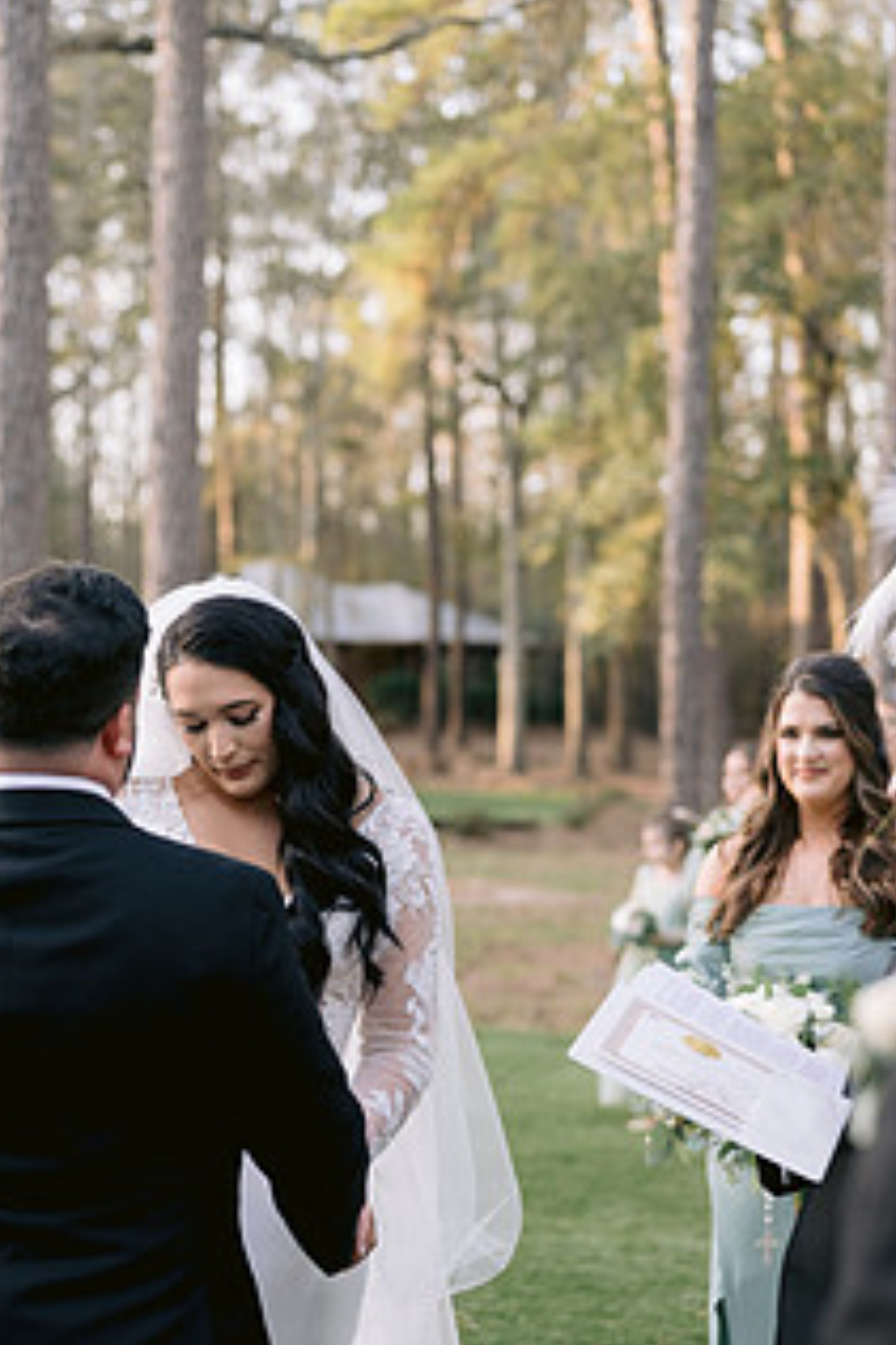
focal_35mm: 71
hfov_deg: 19.1
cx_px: 344
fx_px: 2653
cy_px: 713
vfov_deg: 28.5
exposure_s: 1/500
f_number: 2.2
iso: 400
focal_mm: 50
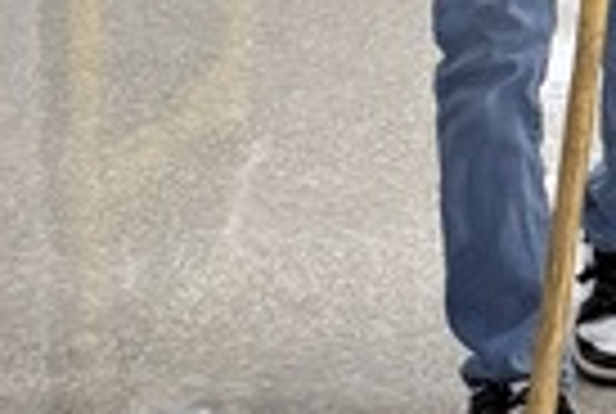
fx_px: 3190
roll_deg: -4.7
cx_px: 589
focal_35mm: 186
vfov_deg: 7.4
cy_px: 86
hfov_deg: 10.9
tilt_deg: -19.3
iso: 125
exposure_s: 1/60
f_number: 1.78
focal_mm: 6.76
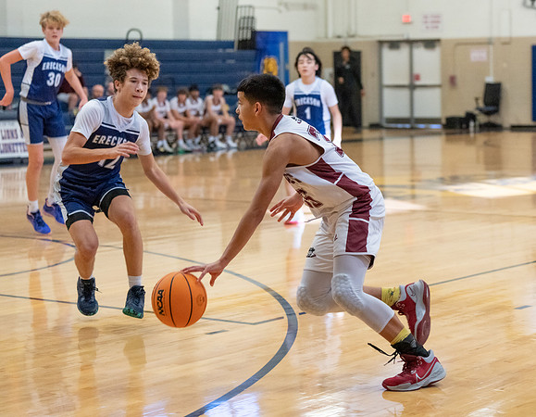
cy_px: 181
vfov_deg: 16.3
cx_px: 354
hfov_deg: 20.8
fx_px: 1456
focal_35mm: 93
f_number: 2.8
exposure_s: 1/1000
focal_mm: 70
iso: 4000
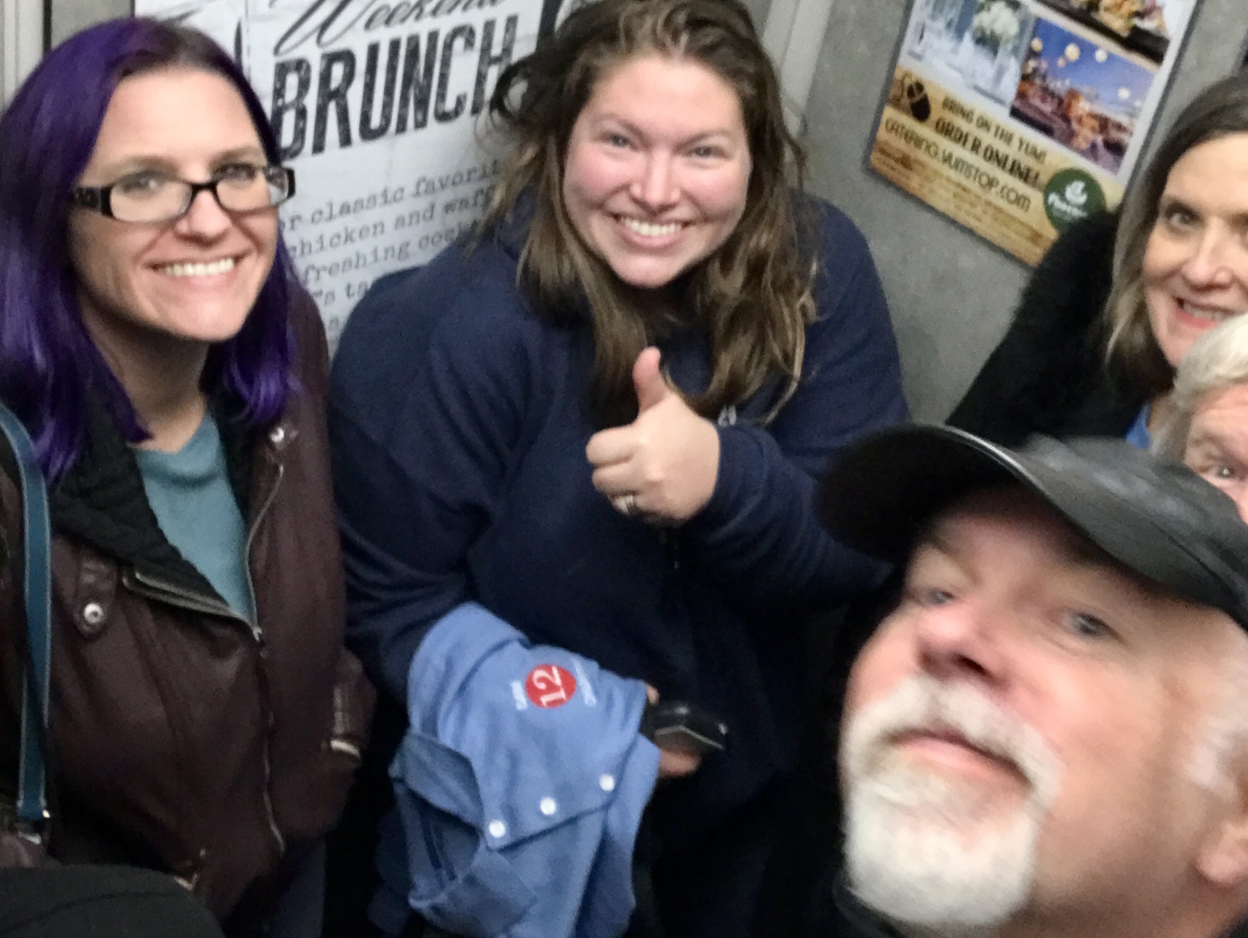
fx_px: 1804
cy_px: 335
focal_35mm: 50
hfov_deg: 38.2
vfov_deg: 29.0
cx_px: 598
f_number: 2.2
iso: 125
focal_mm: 2.87
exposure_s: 1/30
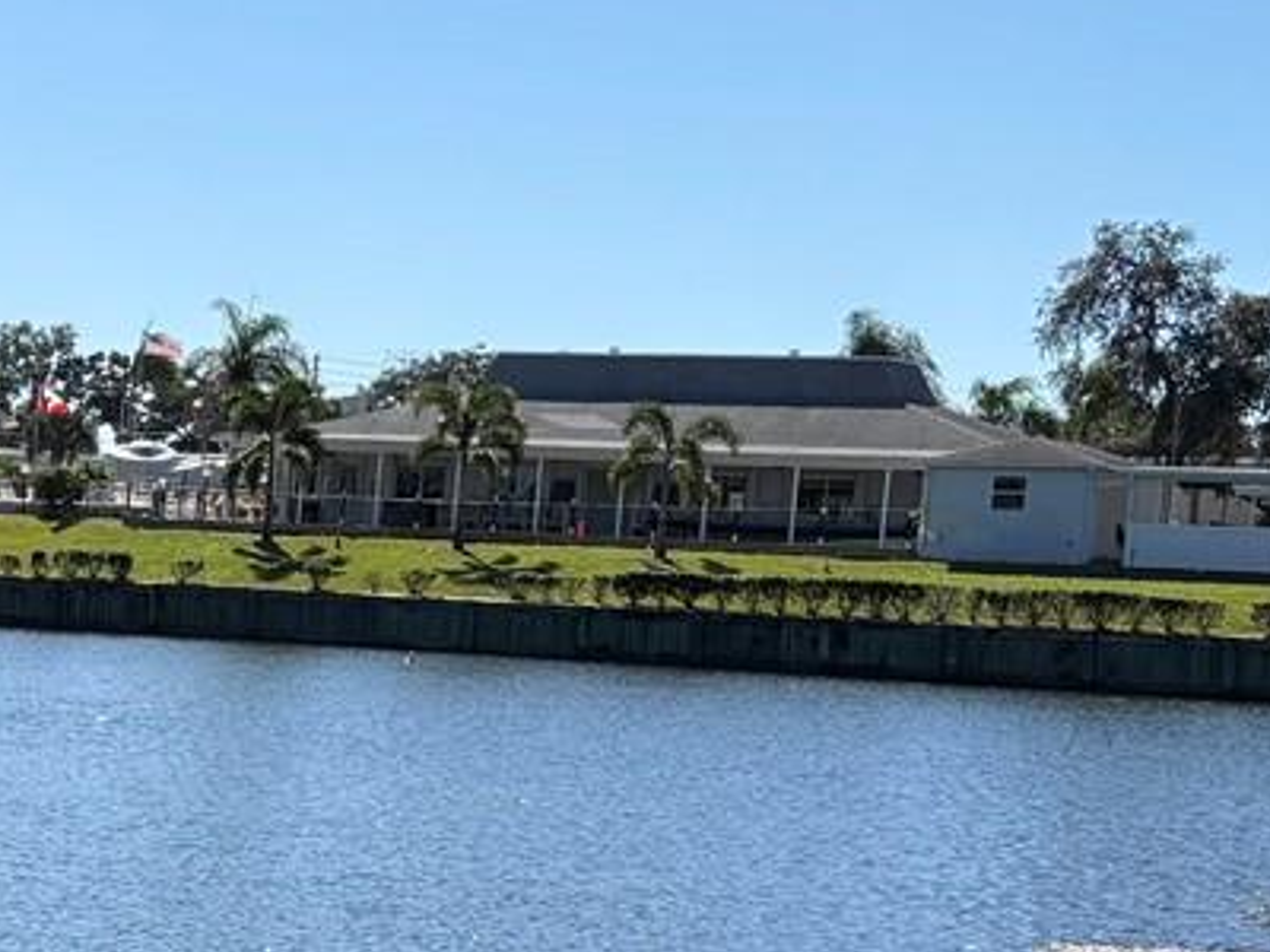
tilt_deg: -5.4
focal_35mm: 104
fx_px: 3816
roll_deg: -2.7
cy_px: 904
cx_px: -848
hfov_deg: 16.5
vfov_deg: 14.1
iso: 50
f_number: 1.6
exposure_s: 1/4082
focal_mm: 5.96
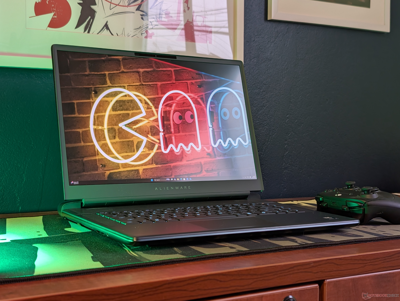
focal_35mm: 49
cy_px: 150
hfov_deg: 38.9
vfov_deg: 29.7
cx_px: 200
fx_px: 567
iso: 66
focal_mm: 6.9
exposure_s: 1/41.3
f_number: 1.68
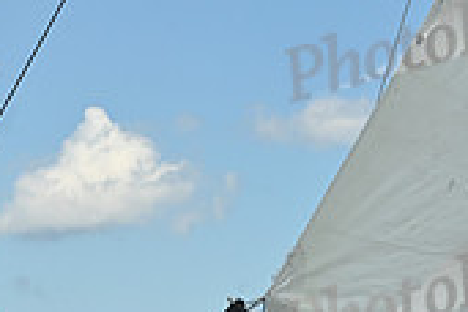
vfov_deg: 5.7
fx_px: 3081
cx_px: 145
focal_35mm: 237
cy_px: 464
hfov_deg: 8.7
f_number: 8
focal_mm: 70
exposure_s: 1/1000
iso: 250
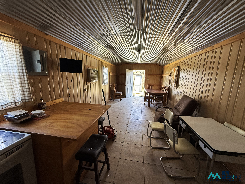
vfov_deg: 85.7
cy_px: 92
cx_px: 122
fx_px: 99
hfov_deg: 102.1
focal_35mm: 14
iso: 200
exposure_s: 1/99
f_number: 2.2
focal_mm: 2.22
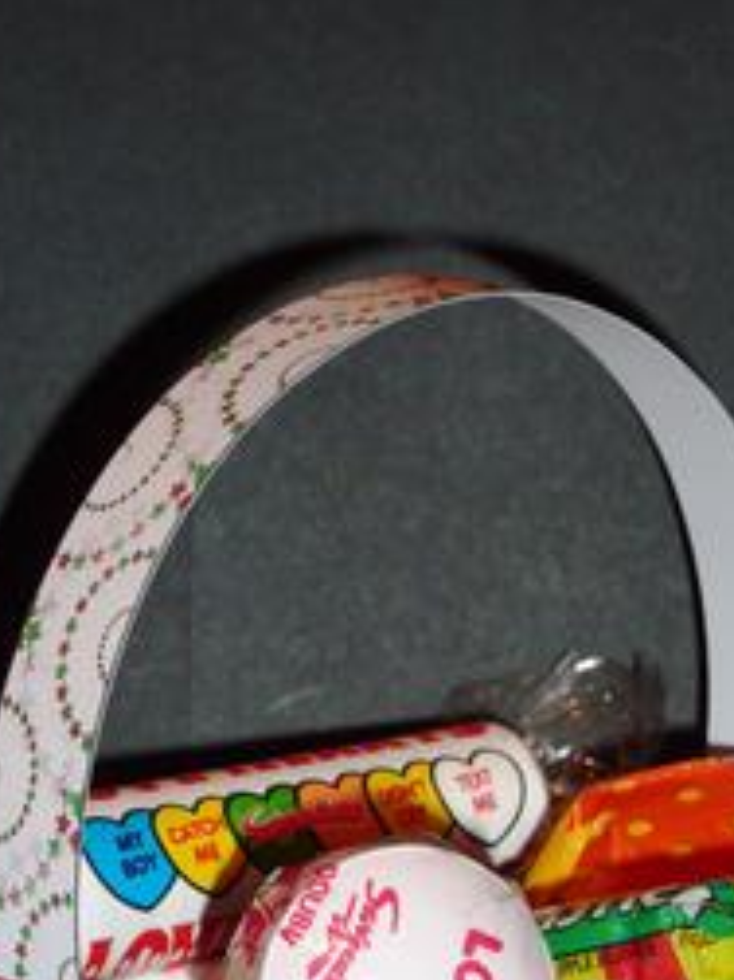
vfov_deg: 13.2
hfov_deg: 9.9
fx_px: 4216
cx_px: 414
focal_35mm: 149
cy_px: 871
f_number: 4.2
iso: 100
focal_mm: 13.7
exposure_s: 1/40
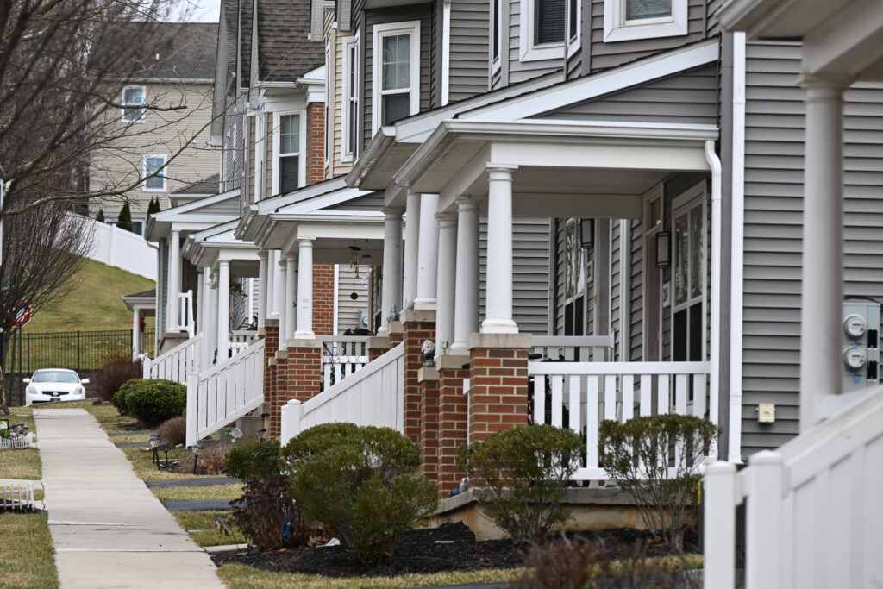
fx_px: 4538
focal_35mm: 185
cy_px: 294
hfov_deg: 11.1
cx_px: 442
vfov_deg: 7.4
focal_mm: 185
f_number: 7.1
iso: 500
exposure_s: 1/400
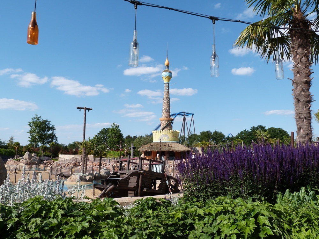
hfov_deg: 61.7
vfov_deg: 48.2
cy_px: 120
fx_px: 267
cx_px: 160
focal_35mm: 29
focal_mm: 5.1
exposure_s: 1/500
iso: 100
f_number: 5.6
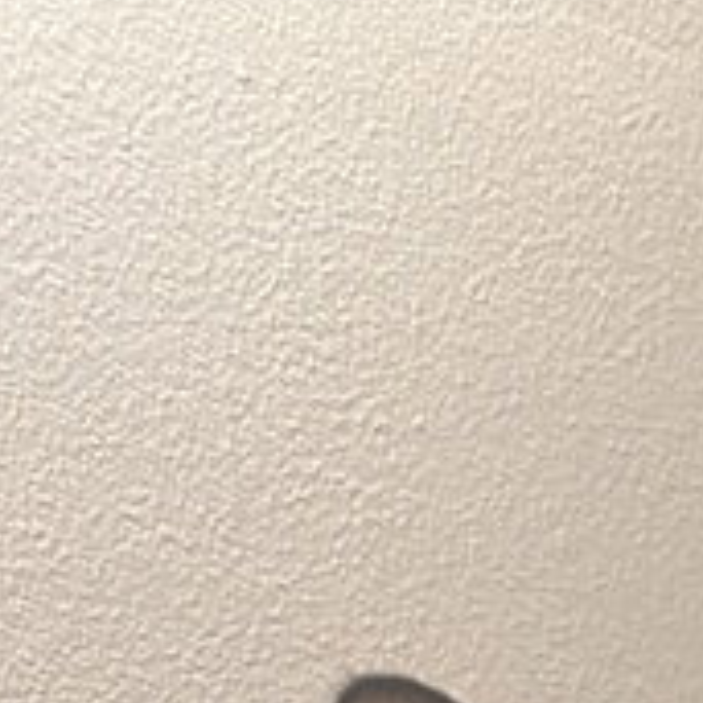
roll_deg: -1.5
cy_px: 2023
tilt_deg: -6.7
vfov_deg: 10.5
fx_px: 2849
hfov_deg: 12.3
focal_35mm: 124
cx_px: 1427
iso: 250
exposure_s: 1/60
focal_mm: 6.86
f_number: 1.78
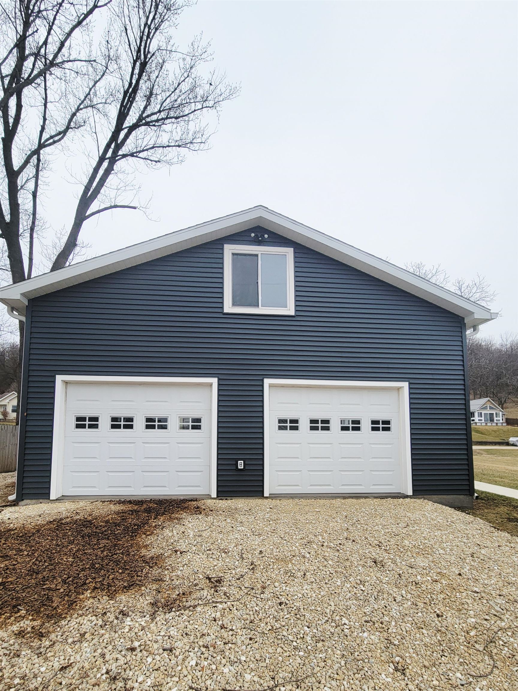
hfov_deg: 89.9
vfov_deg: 106.2
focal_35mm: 13
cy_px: 346
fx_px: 259
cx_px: 259
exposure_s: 1/1429
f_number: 2.2
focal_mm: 2.2
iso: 50
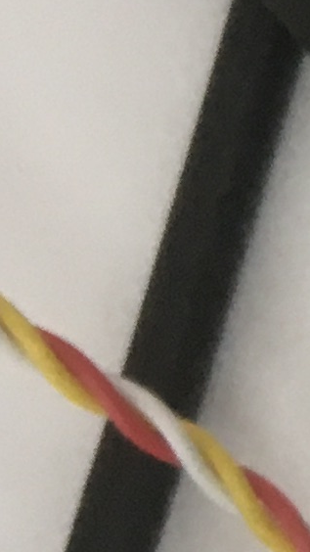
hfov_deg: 4.5
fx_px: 3305
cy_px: 184
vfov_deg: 9.5
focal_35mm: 226
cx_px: 1564
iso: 80
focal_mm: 4.15
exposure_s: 1/33
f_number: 2.2
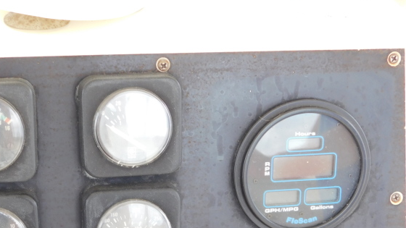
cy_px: 212
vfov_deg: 17.0
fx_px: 754
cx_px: 140
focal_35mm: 70
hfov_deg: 30.0
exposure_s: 1/60
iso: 125
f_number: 3.7
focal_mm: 8
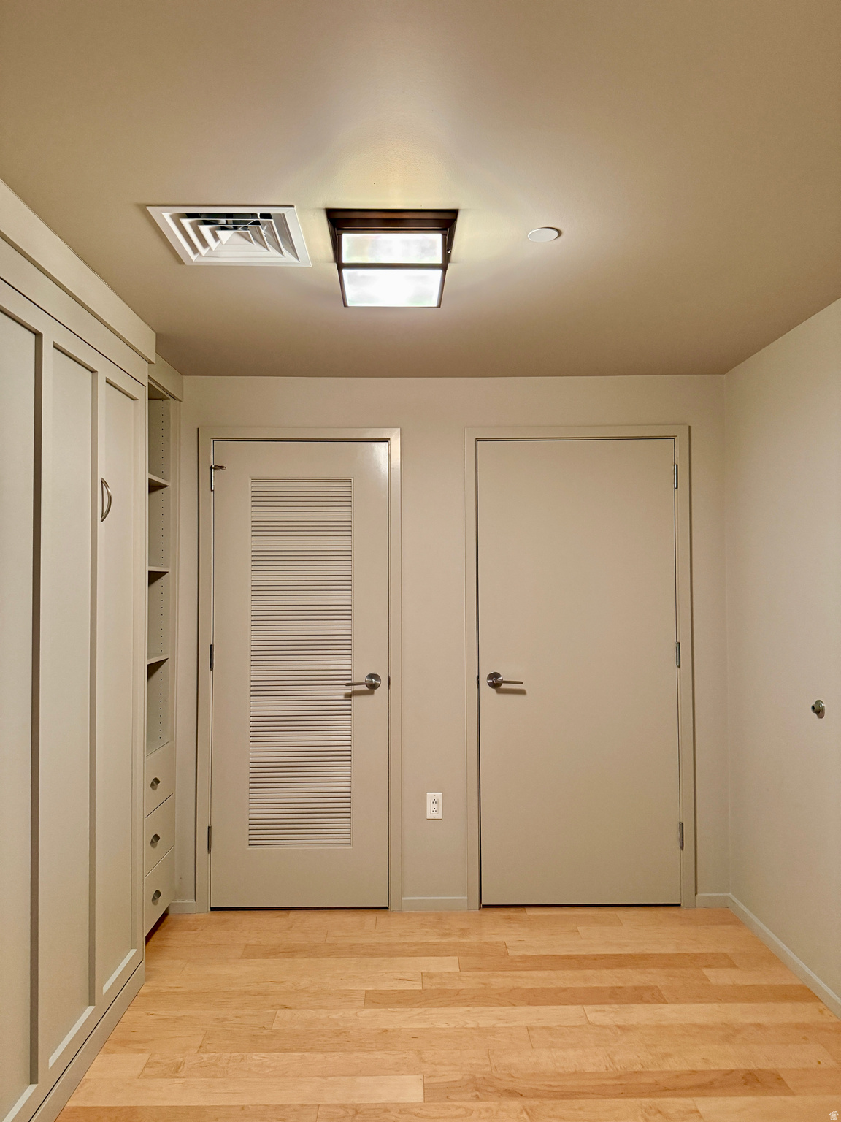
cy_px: 561
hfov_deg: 56.8
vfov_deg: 71.6
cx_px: 420
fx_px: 777
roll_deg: -0.1
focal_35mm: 24
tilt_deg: +2.4
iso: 400
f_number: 1.78
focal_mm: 6.76
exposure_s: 1/60
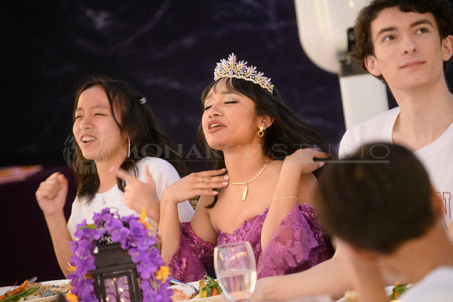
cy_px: 151
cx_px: 226
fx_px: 2517
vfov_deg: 6.9
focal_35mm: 200
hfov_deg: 10.3
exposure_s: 1/80
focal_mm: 200
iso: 10000
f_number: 4
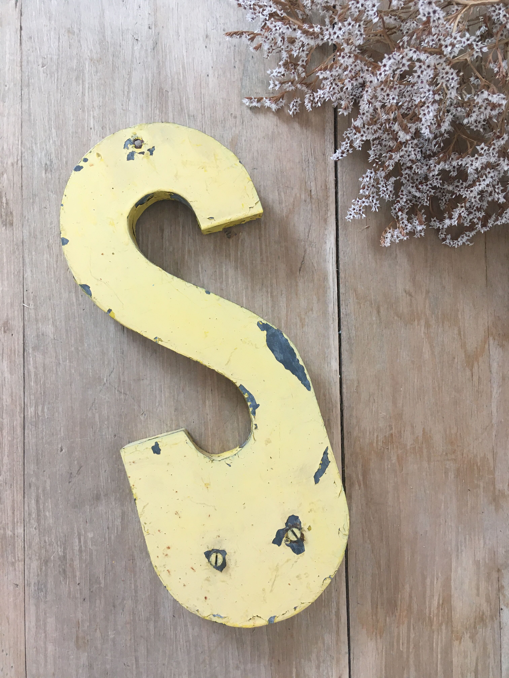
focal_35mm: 29
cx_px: 254
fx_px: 569
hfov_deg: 48.2
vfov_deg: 61.7
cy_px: 339
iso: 40
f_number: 2.2
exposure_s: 1/33
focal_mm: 4.15
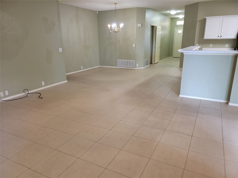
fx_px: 179
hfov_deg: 67.3
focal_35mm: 26
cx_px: 119
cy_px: 89
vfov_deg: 53.1
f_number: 1.8
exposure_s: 1/40
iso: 250
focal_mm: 5.4
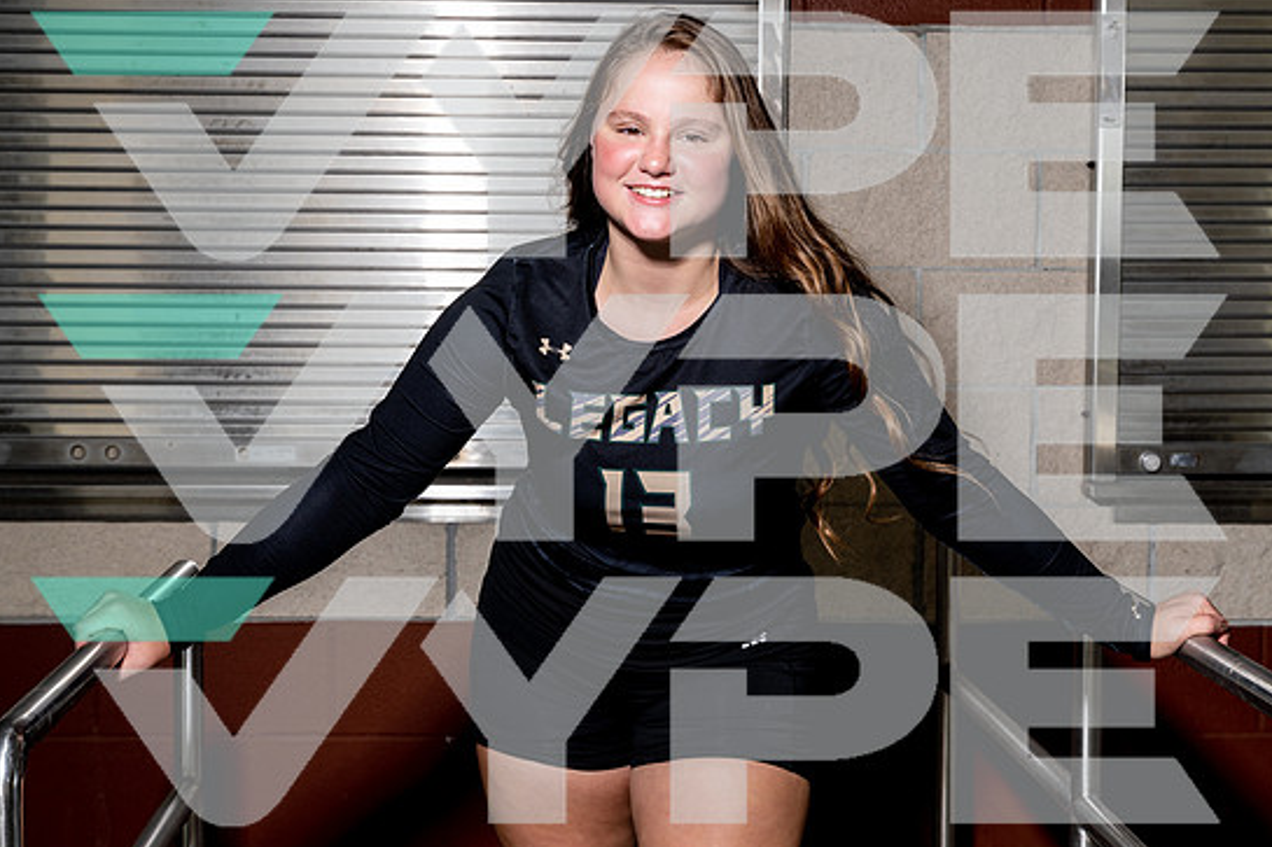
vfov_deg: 20.6
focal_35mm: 66
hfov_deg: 30.5
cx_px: 632
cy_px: 419
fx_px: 2331
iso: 100
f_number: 8
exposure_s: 1/125
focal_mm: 62
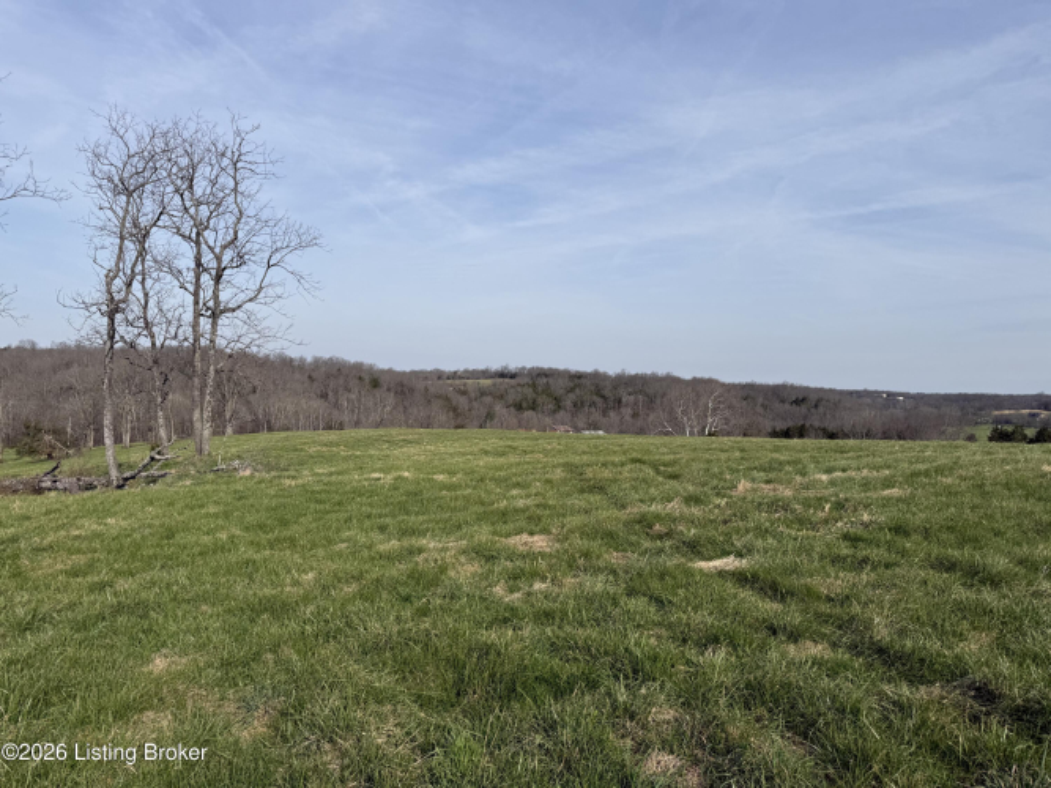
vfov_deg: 56.8
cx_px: 526
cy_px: 394
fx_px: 729
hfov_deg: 71.6
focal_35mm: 24
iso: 80
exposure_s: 1/6173
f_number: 1.78
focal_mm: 6.76
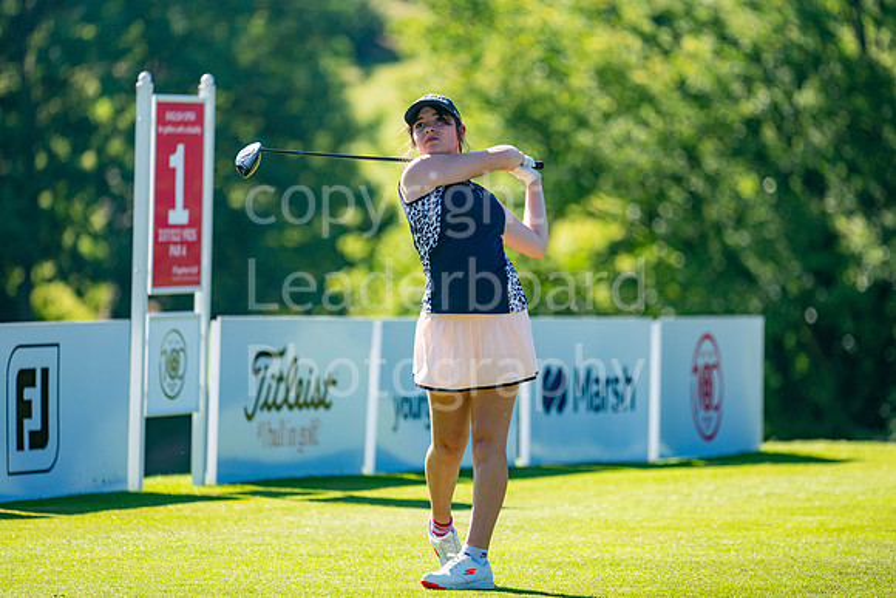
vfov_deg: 4.6
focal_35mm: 300
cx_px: 448
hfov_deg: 6.9
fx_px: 7468
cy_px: 299
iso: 250
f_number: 4.5
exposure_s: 1/1000
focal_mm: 300
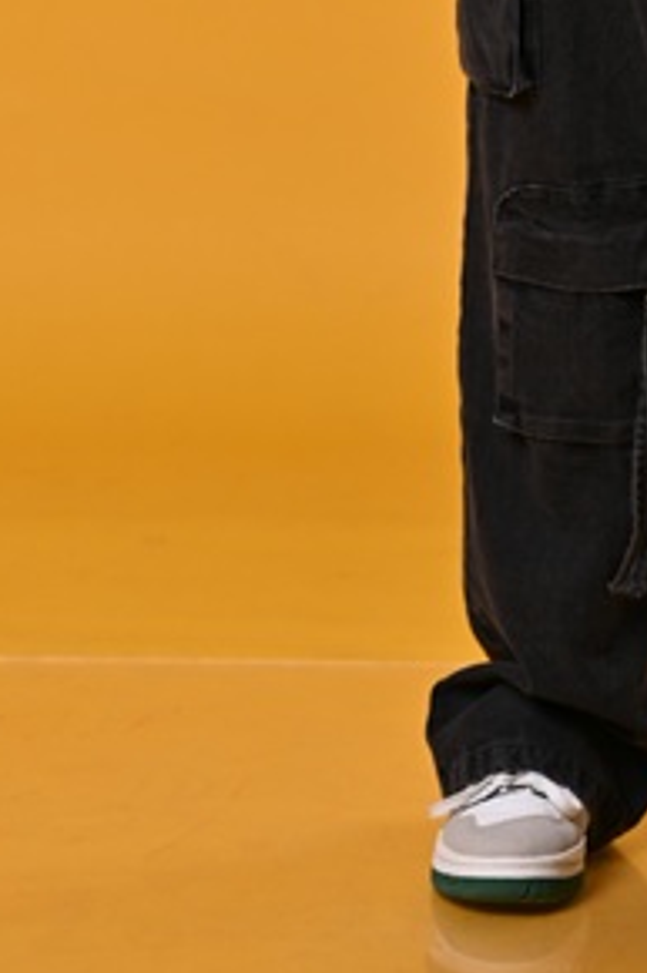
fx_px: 7125
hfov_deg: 5.2
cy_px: -458
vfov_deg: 7.7
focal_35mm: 264
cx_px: 721
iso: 100
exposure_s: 1/160
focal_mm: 85
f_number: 4
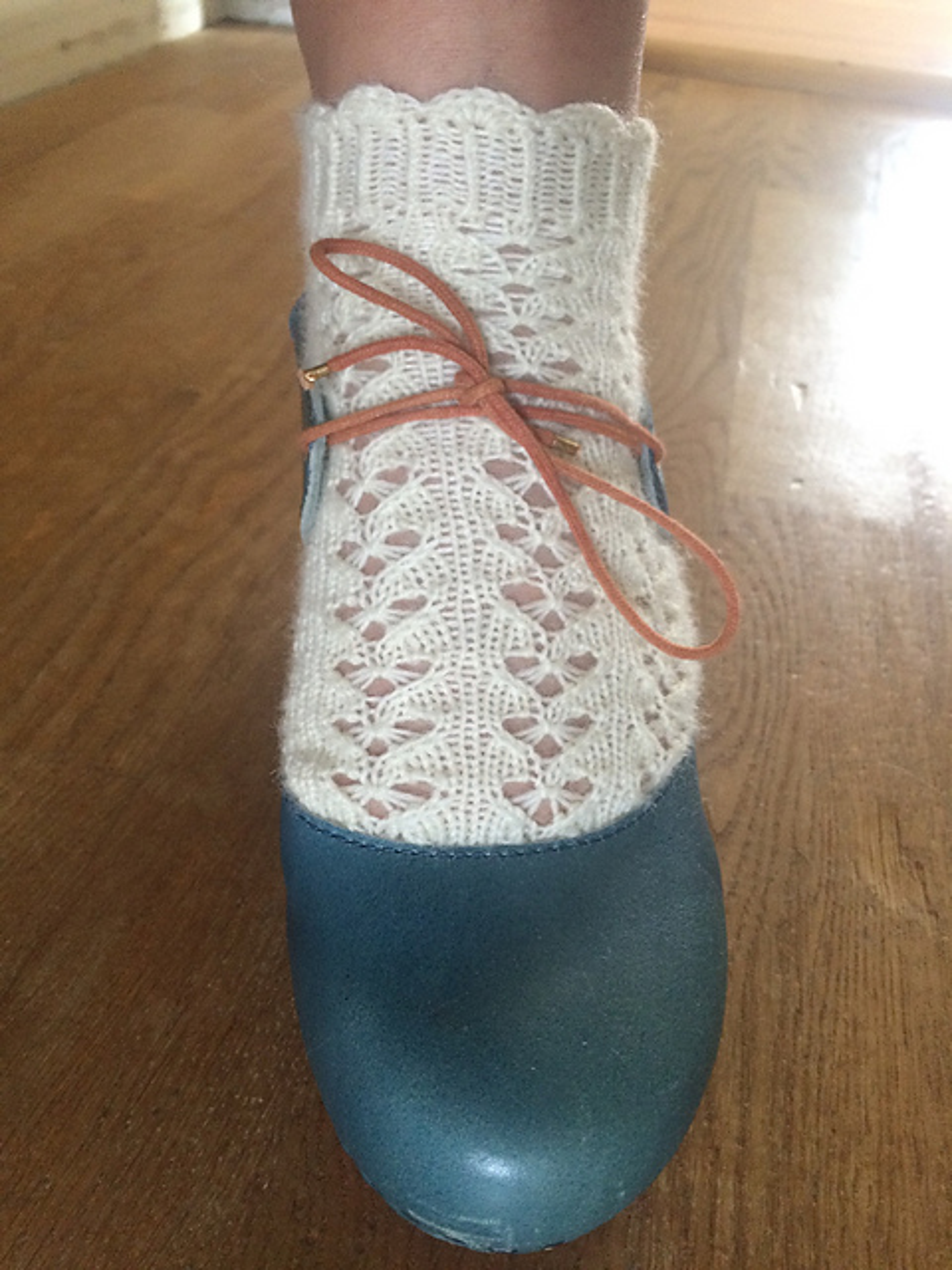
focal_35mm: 29
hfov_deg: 48.2
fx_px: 1063
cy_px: 635
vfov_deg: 61.7
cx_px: 476
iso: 250
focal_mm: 4.15
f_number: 2.2
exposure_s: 1/33
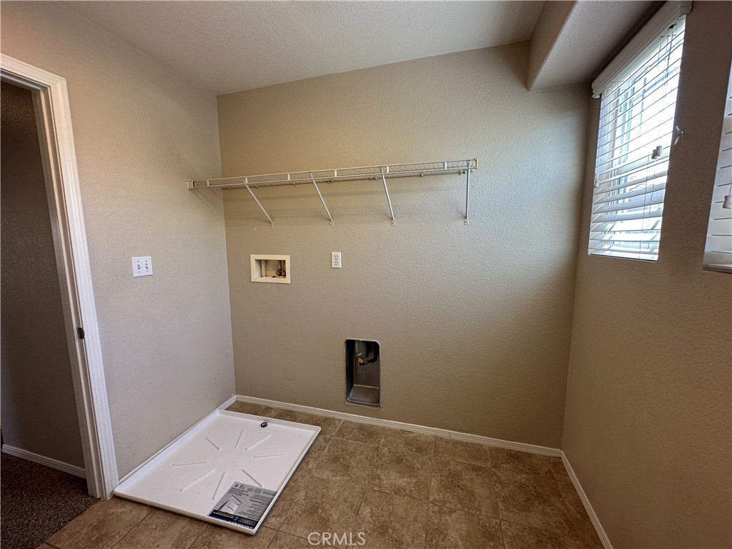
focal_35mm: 14
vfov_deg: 85.7
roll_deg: +0.4
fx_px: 296
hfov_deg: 102.1
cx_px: 366
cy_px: 274
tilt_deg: -6.6
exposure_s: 1/120
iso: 100
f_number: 2.2
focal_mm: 2.22
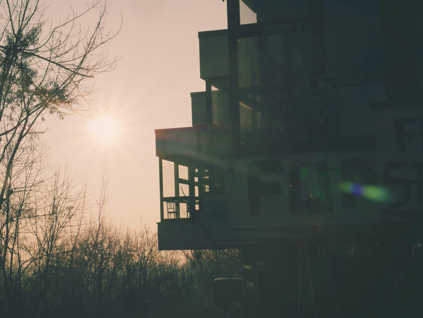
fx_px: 905
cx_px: 212
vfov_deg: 19.9
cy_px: 159
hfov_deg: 26.3
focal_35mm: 74
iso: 200
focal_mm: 37
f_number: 22
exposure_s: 1/500
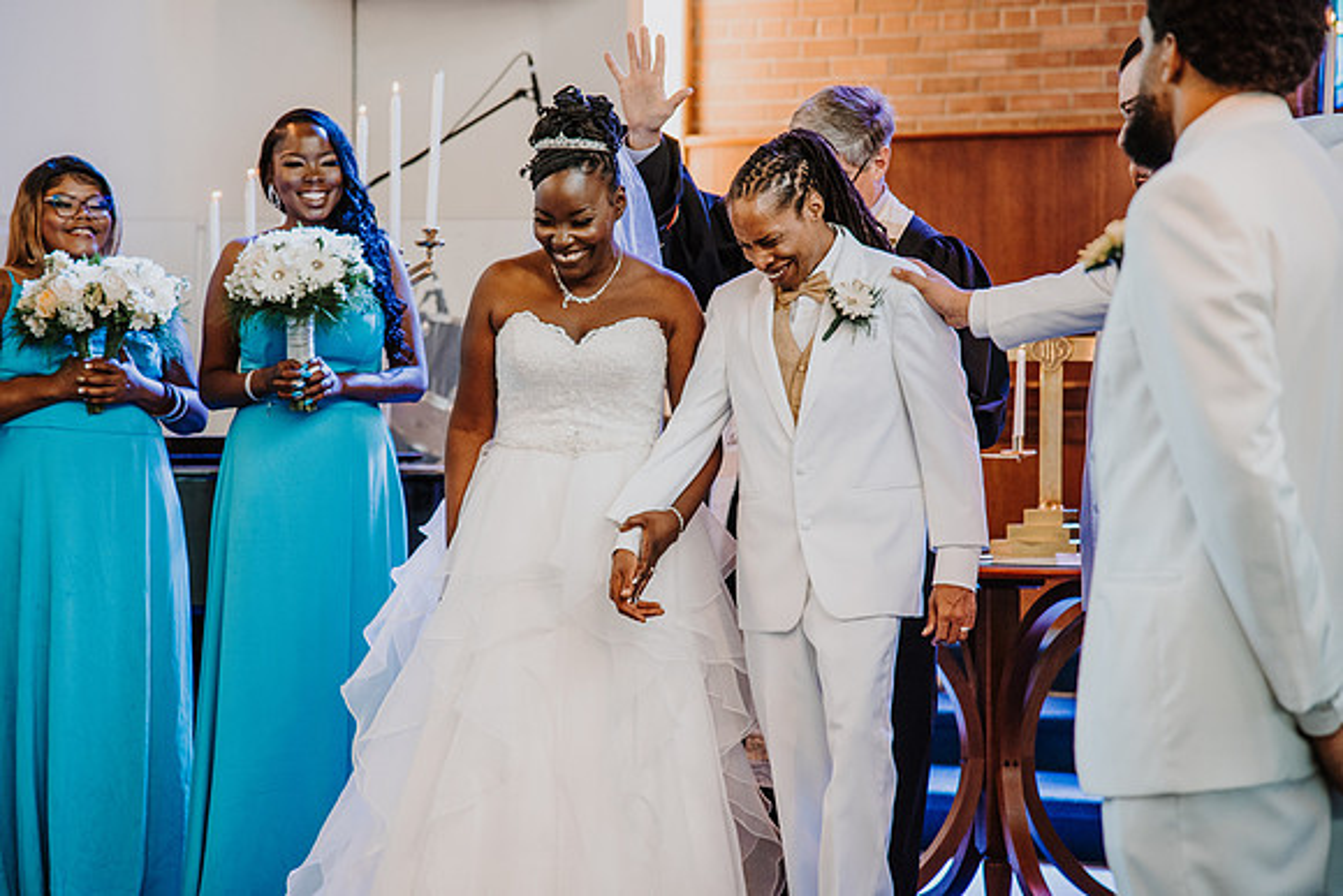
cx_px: 620
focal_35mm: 134
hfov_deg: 15.3
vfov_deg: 10.3
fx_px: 4990
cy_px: 414
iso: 1000
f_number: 4
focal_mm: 120
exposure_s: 1/125
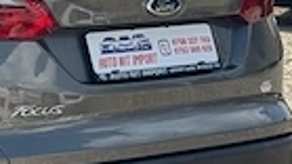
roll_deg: -0.2
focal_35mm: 225
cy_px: 50
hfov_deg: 9.2
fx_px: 1741
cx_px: -189
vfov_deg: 5.4
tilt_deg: -4.9
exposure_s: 1/2331
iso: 64
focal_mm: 6.76
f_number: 1.78
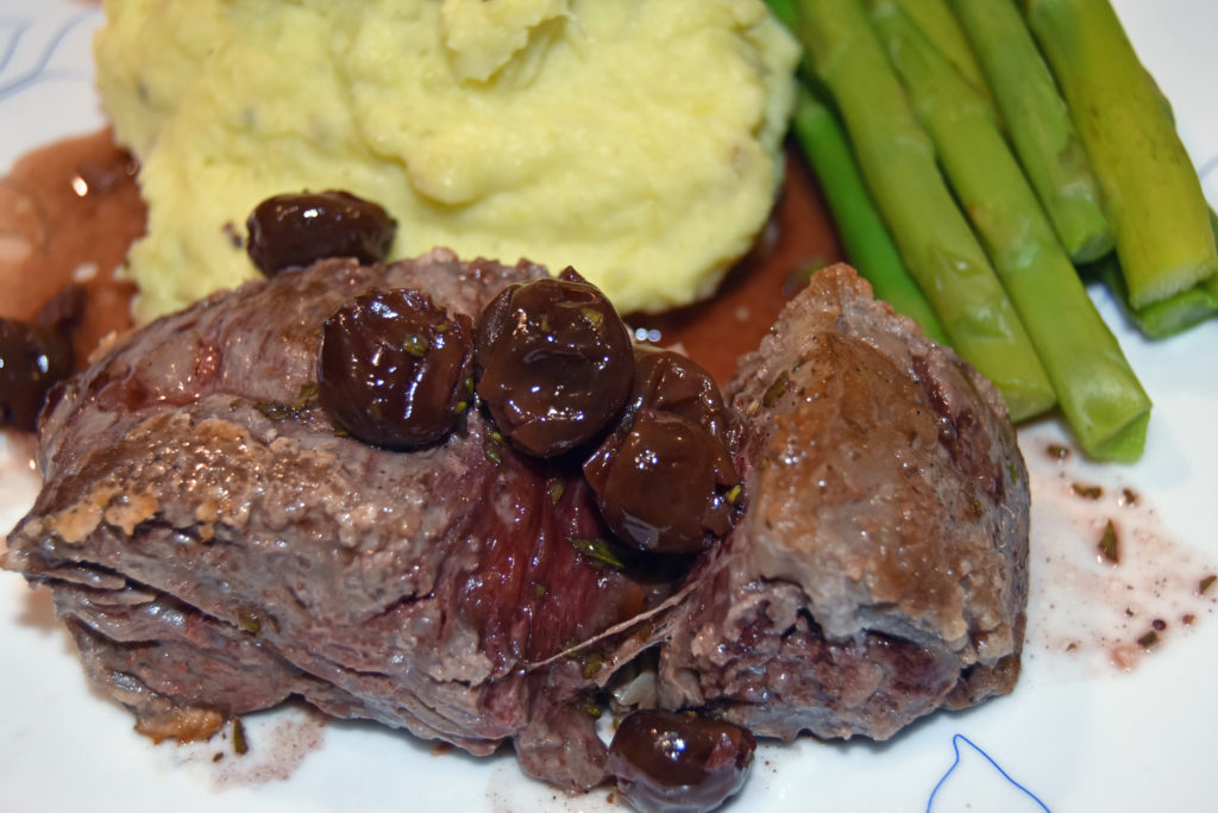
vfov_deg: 23.8
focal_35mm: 57
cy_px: 406
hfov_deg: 35.0
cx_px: 609
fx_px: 1929
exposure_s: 1/60
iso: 1000
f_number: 4.8
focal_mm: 38
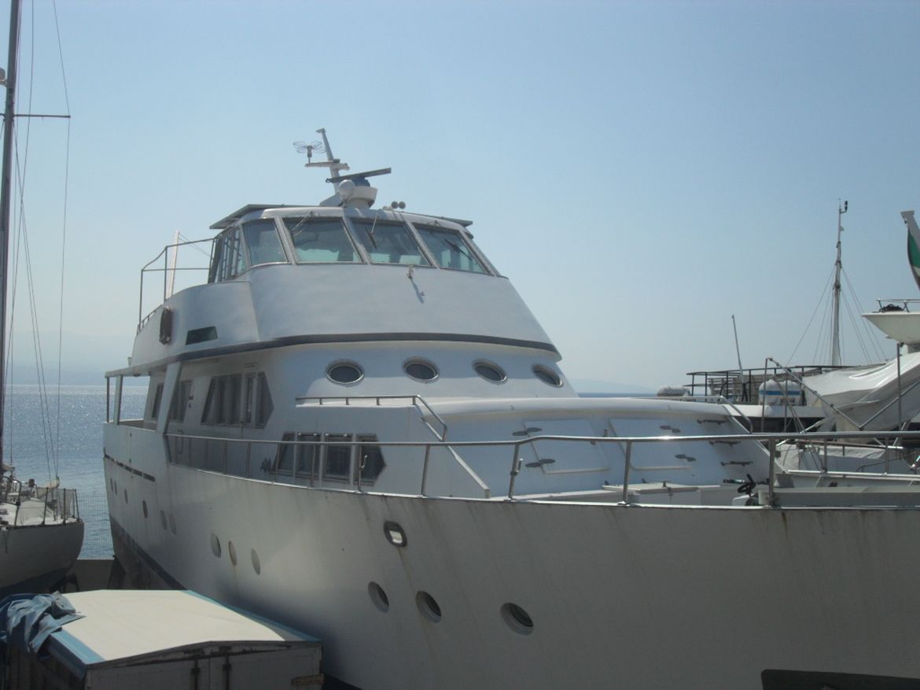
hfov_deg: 46.8
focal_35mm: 40
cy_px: 345
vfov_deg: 35.9
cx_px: 460
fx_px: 1063
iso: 100
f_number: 10
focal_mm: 7
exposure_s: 1/500
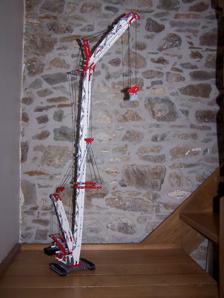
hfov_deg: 37.7
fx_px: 328
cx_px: 112
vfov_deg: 49.0
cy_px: 149
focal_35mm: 38
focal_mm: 6.3
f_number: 2.8
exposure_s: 1/60
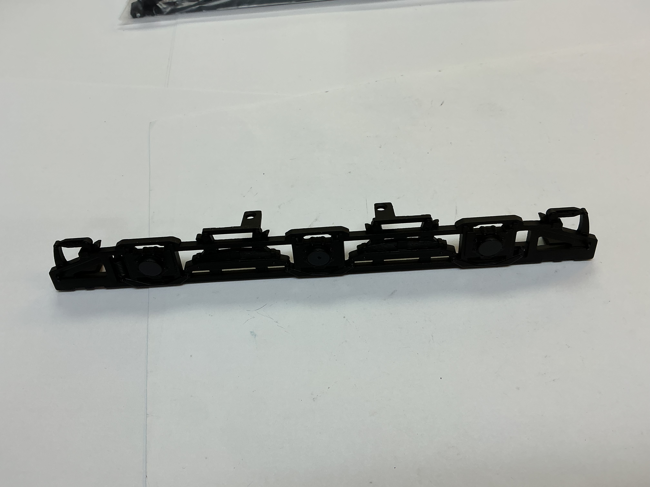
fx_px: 545
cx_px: 325
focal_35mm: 29
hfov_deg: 61.7
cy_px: 244
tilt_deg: -57.1
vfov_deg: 48.2
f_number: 1.8
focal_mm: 3
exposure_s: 1/100
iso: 20
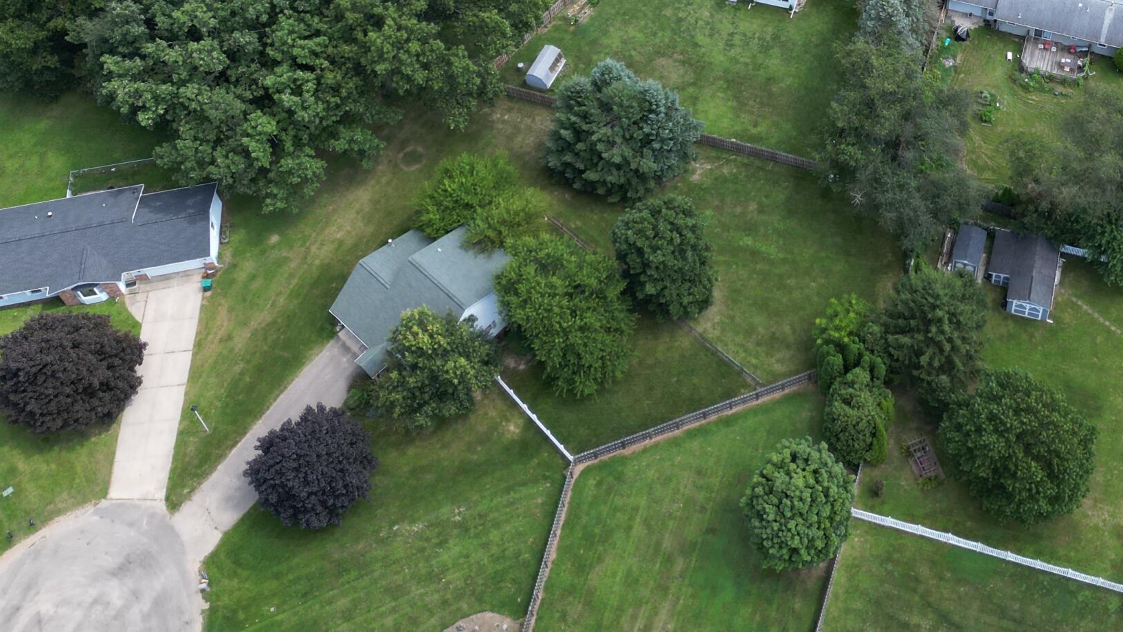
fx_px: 1429
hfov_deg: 41.8
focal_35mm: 48
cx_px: 823
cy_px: -83
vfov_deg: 23.2
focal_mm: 6.72
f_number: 1.7
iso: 120
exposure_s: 1/800
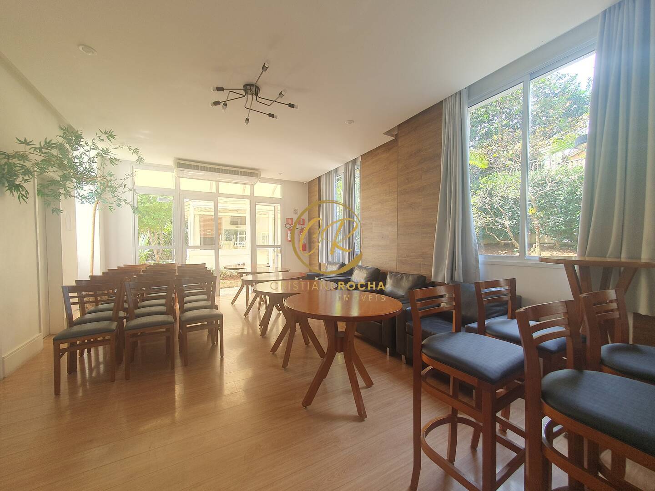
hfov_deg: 106.2
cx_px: 328
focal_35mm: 13
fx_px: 246
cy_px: 246
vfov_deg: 89.9
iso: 50
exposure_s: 1/60
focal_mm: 1.8
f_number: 2.2
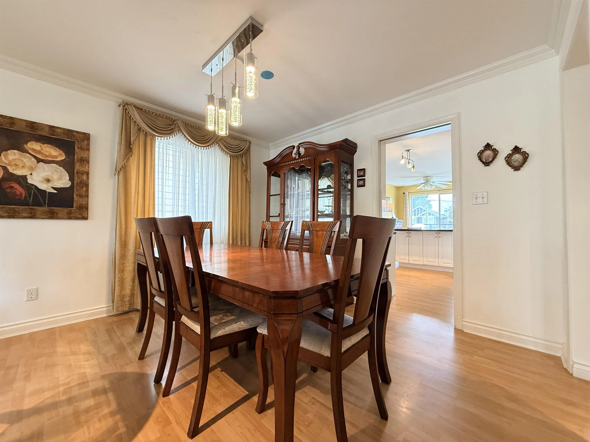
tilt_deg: +0.5
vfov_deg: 85.7
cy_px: 221
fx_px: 239
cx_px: 295
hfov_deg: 102.1
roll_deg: +0.2
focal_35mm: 14
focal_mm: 2.22
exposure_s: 1/60
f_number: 2.2
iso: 320
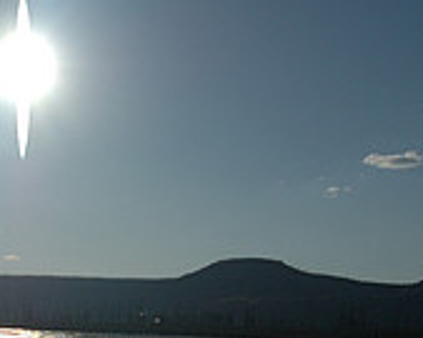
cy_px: 283
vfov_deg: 14.4
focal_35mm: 106
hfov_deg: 17.7
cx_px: 5
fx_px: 1326
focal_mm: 22
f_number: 3.8
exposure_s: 1/4000
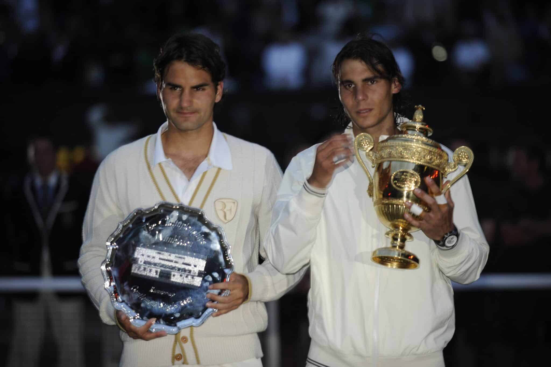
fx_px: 2600
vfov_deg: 8.1
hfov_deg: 12.1
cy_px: 184
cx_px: 276
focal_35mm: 170
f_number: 2.8
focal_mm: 170
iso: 800
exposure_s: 1/60
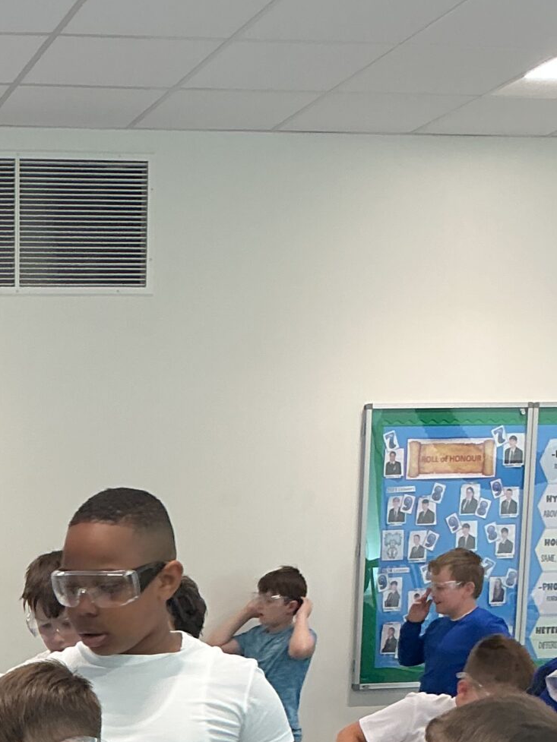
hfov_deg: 18.3
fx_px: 1630
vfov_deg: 23.3
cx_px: -123
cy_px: 904
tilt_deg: -13.2
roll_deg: +1.3
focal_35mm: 76
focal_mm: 3
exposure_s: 1/60
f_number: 1.8
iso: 40
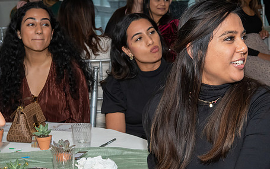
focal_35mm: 103
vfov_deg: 12.7
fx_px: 758
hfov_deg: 20.1
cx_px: 177
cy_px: 99
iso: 640
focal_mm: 38
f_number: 8
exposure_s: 1/250
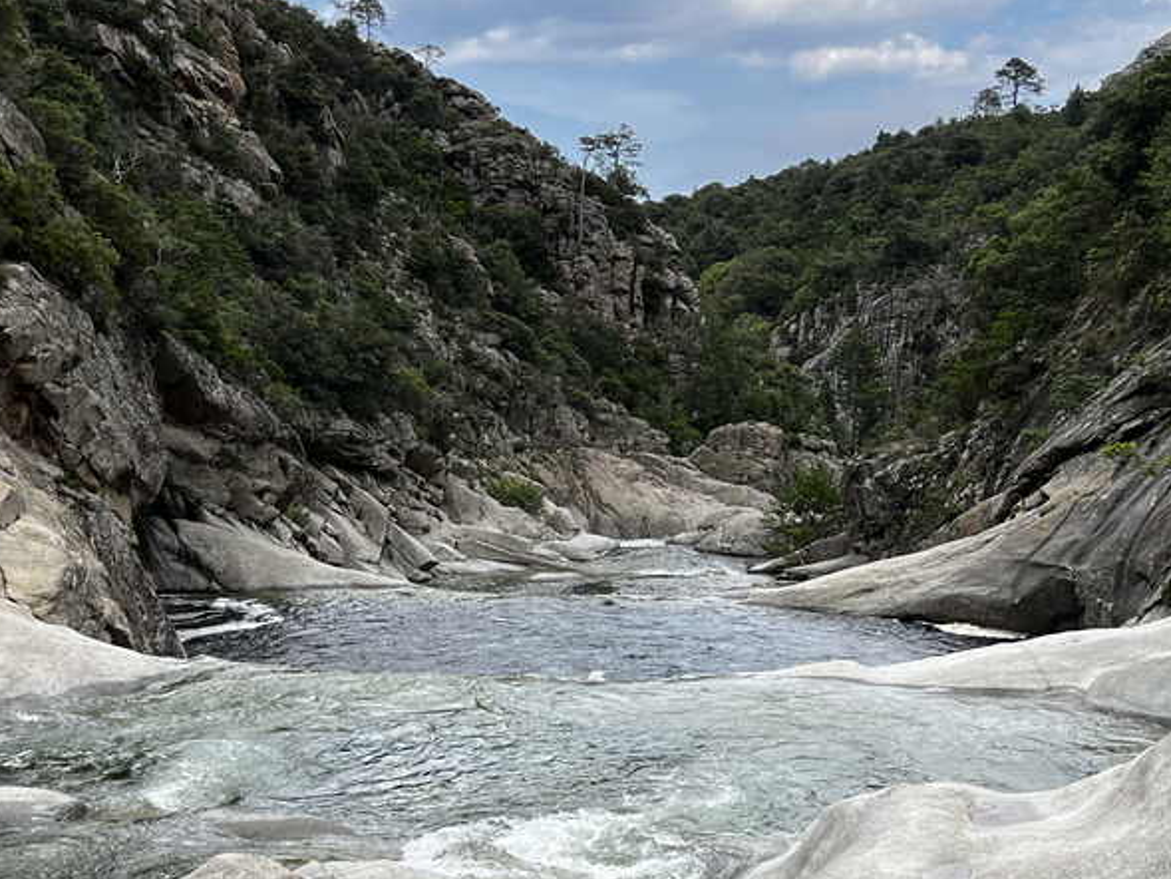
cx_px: 525
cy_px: 491
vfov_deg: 27.5
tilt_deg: -5.6
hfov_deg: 36.1
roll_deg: +0.5
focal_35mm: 53
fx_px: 1793
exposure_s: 1/1669
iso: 50
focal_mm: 5.7
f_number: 1.5
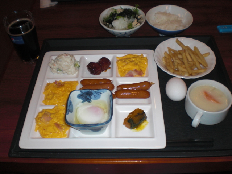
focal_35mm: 38
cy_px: 87
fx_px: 255
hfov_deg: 49.0
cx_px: 116
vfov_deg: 37.7
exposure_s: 1/60
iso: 100
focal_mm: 6.3
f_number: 3.1
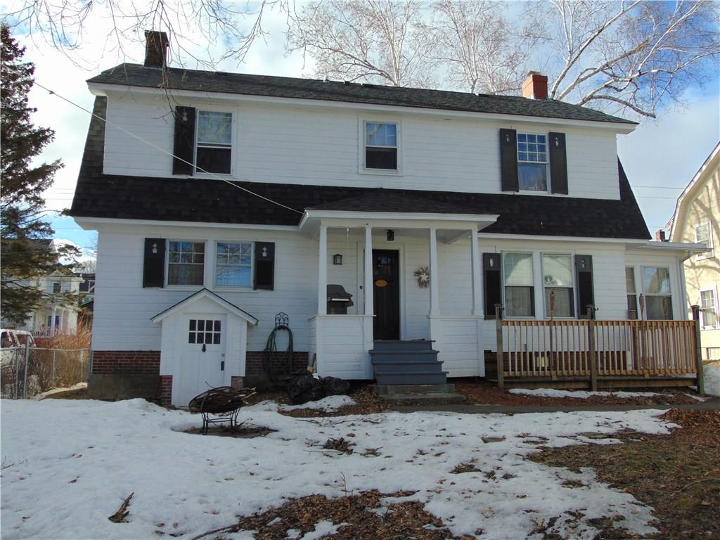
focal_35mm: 30
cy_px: 270
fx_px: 624
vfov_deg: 46.8
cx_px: 360
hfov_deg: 60.0
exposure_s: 1/800
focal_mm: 5.4
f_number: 3.1
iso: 80
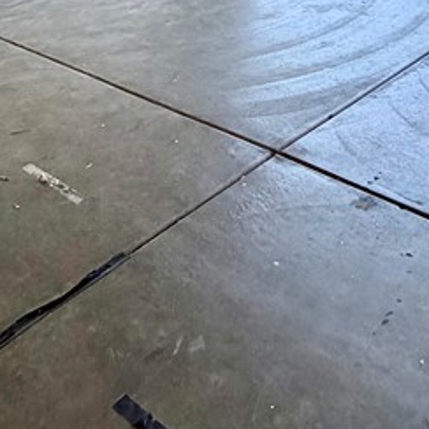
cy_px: -243
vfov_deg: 24.2
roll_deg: +1.1
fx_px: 729
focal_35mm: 52
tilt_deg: +1.6
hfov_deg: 32.8
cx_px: 207
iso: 64
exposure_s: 1/502
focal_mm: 2.22
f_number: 2.2
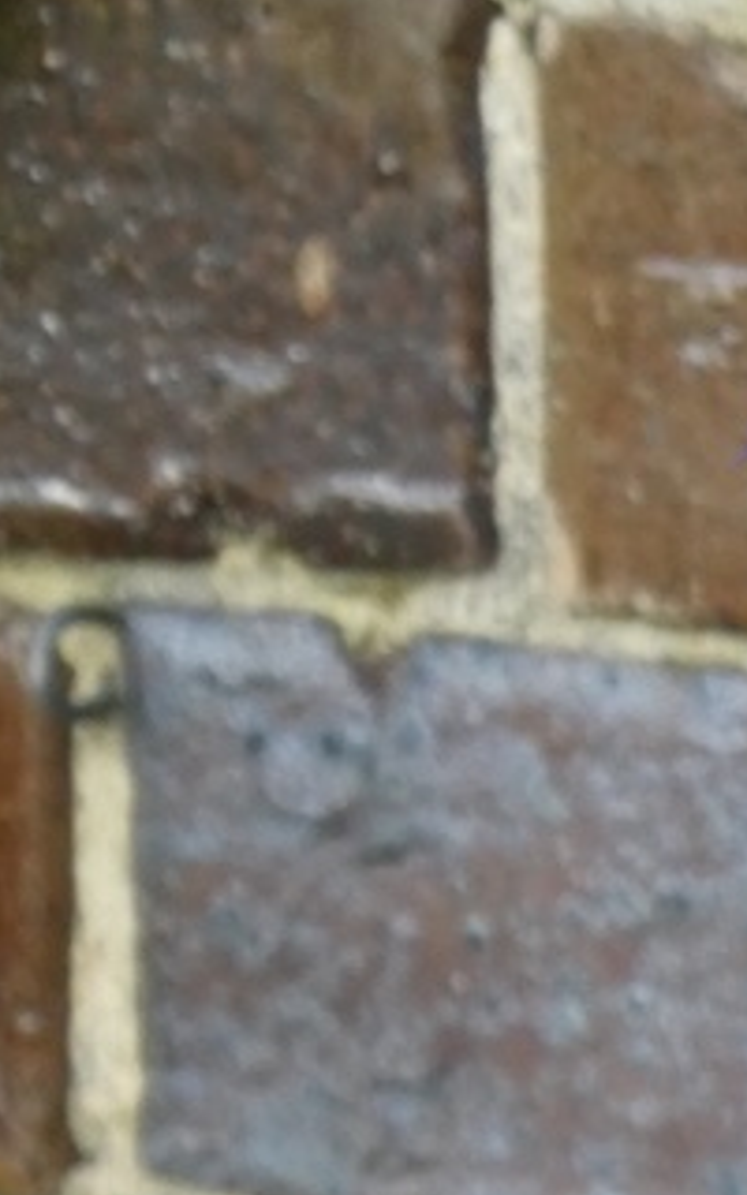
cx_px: 1363
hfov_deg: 1.9
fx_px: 22117
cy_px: 1281
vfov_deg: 3.1
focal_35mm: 679
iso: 320
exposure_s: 1/80
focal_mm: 28.7
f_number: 5.5
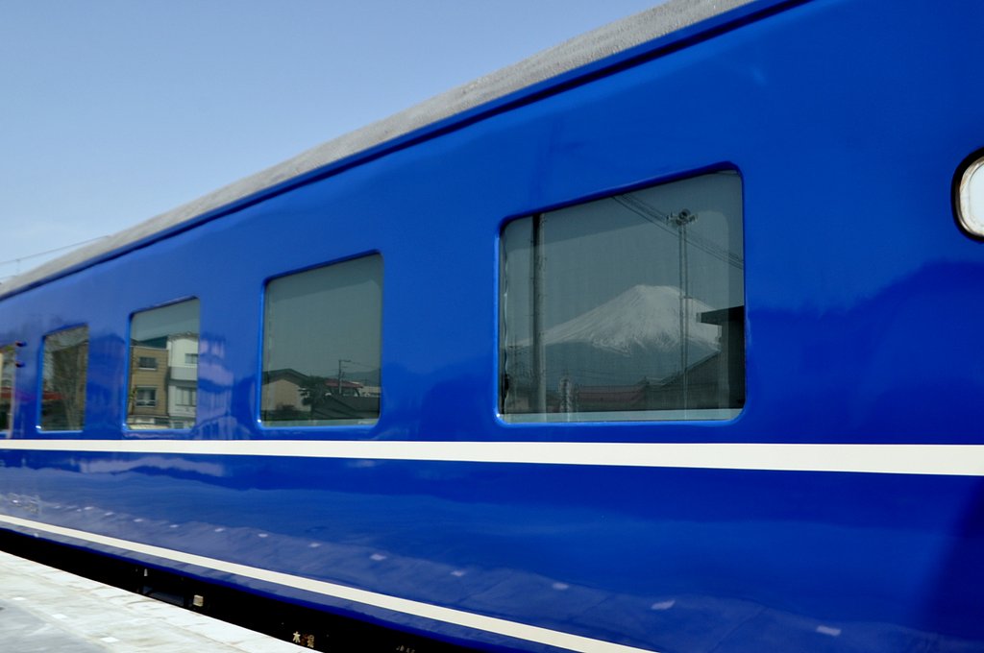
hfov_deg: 62.0
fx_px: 819
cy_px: 326
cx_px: 492
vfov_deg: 43.5
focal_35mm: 30
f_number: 9
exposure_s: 1/320
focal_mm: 20
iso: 200
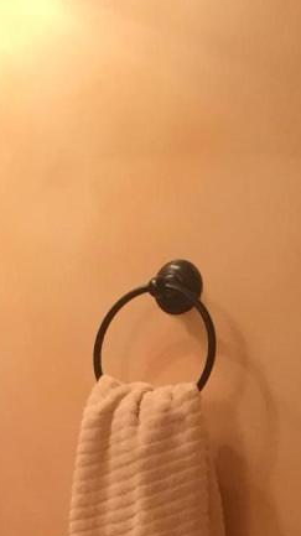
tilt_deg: -13.9
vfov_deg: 13.4
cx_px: -307
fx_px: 2075
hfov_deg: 7.9
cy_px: 916
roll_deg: +1.9
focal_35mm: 146
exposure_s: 1/30
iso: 32
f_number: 2.2
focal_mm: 4.15
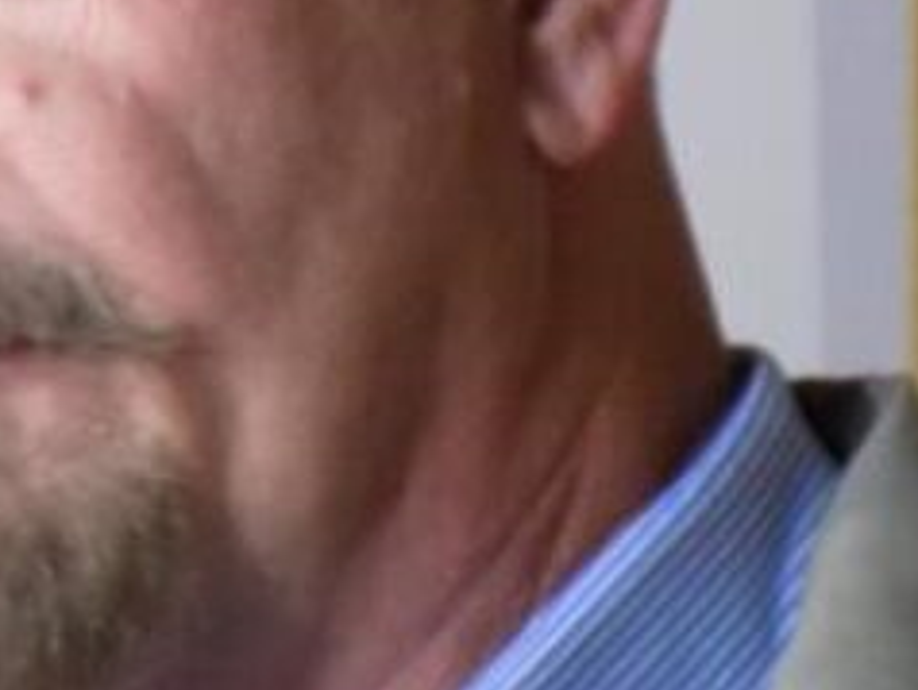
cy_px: 474
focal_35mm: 294
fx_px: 7805
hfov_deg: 6.7
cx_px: -81
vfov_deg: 5.1
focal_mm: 12.5
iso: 400
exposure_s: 1/20
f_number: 4.2
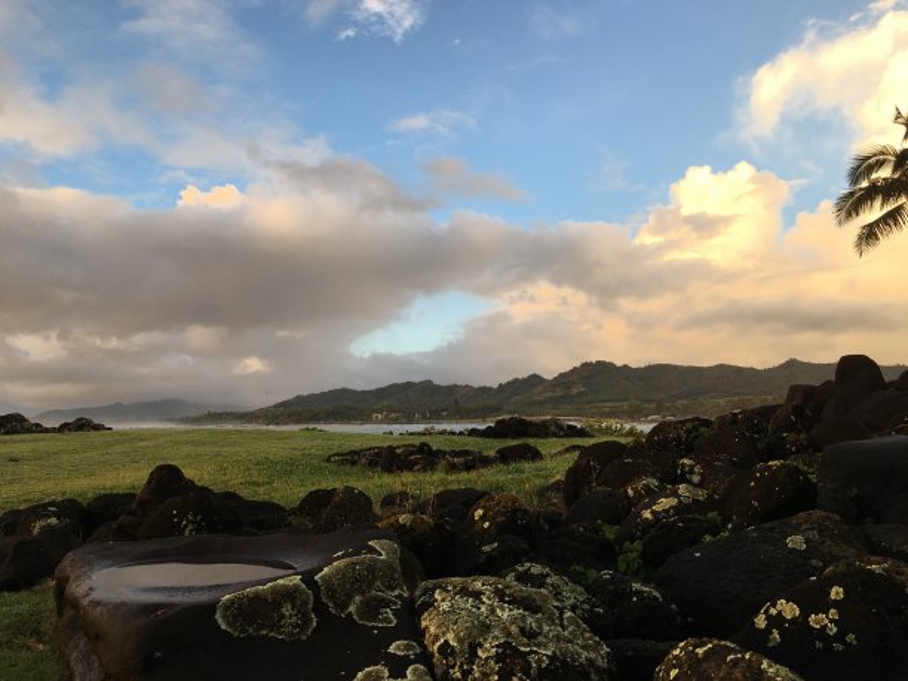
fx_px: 761
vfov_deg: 48.2
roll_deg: +0.1
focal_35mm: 29
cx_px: 454
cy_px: 340
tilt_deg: +4.8
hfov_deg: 61.7
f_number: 2.2
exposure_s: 1/324
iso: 25
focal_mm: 4.15
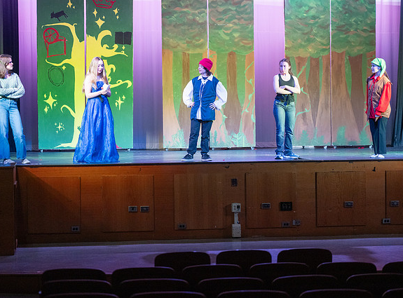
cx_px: 195
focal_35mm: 94
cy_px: 135
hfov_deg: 21.0
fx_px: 1089
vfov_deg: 15.6
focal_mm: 77
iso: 1400
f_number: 2.8
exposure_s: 1/400
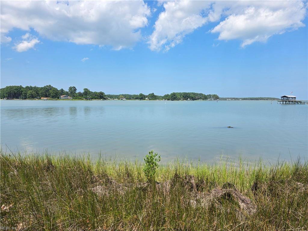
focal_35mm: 23
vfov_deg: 58.9
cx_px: 154
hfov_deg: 73.9
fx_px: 205
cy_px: 116
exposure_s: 1/5958
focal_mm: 6.3
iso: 80
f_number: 1.7
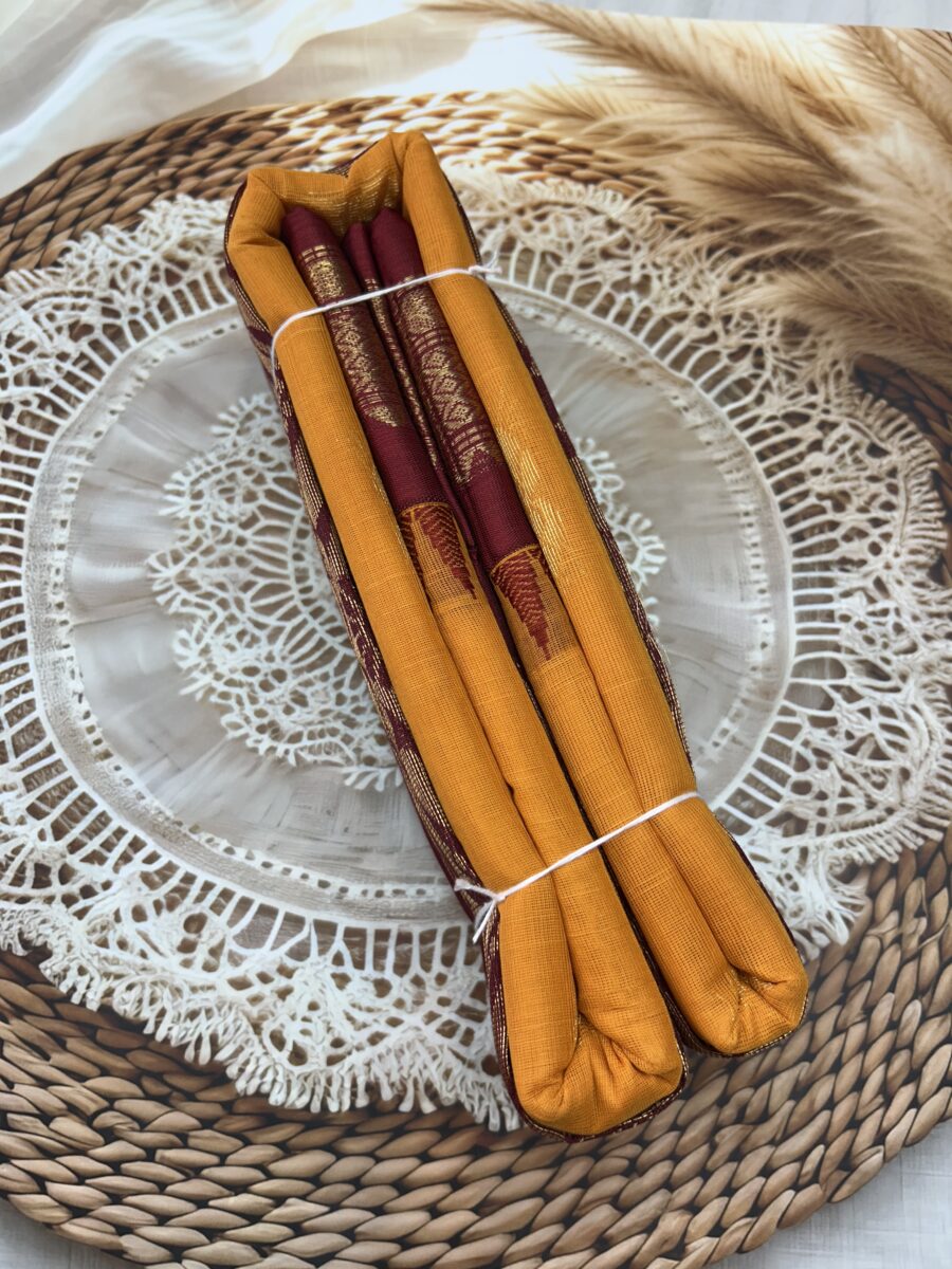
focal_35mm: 26
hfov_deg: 53.1
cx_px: 476
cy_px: 634
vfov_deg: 67.3
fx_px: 953
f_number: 1.5
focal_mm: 5.7
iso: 40
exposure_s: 1/100
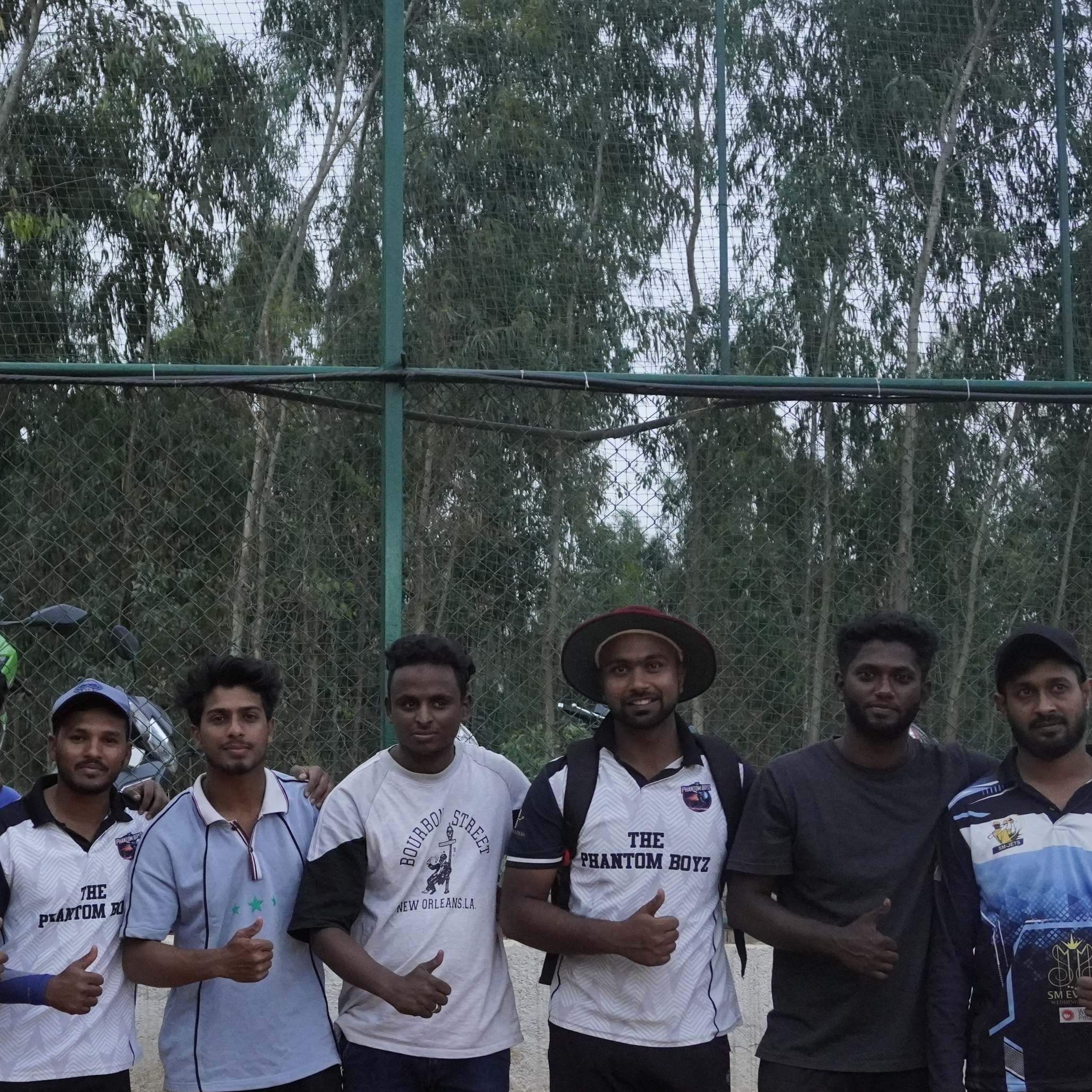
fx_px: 2248
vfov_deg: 27.2
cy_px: 649
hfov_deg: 27.0
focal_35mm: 63
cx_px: 293
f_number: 4.5
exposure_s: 1/1000
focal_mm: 24
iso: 3200
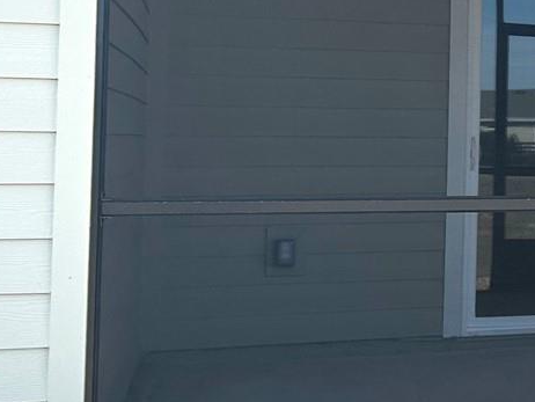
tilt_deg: +2.0
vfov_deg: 16.3
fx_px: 1392
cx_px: 911
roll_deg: -0.1
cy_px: 80
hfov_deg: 18.1
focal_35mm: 90
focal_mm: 5.7
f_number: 1.5
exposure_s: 1/1412
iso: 50
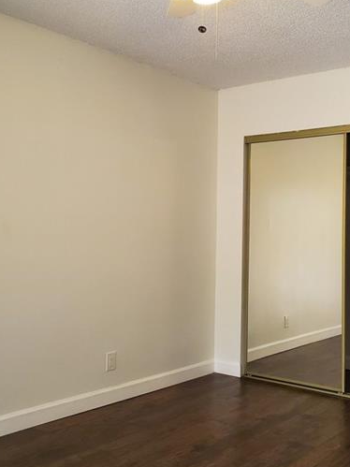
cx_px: 259
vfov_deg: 46.8
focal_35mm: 40
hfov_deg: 35.2
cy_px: 219
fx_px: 539
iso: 200
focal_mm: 4.3
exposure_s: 1/120
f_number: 2.4
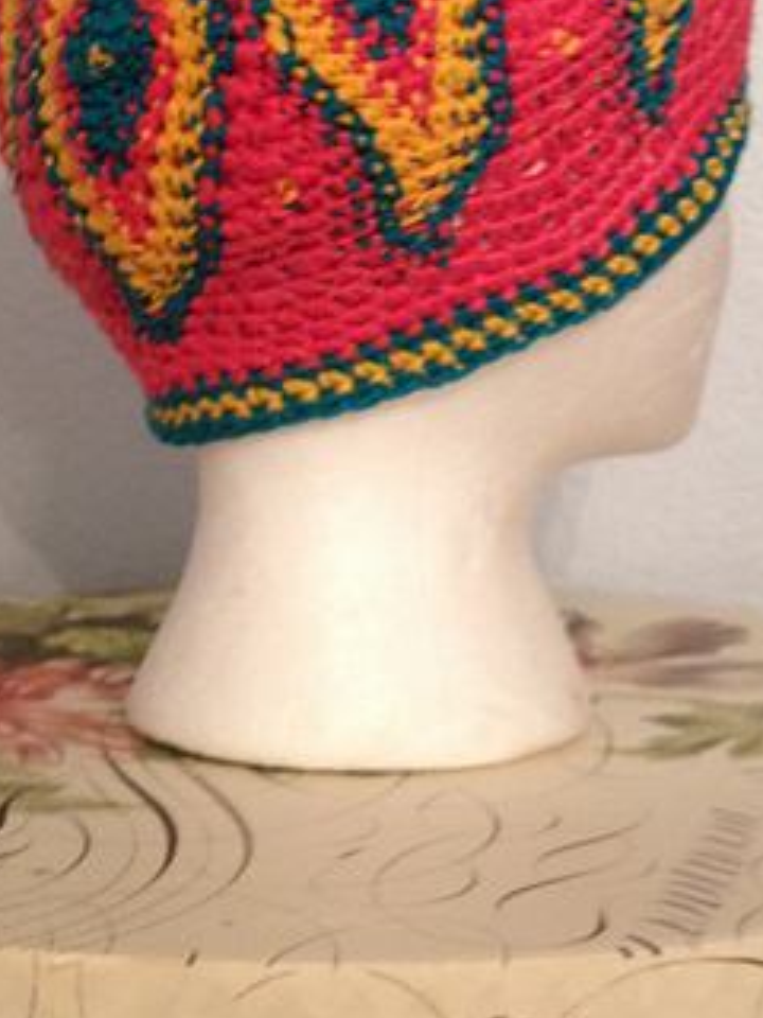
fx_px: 2057
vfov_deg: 27.3
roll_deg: -1.1
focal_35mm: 70
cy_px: 216
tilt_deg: +4.0
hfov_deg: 21.0
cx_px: 385
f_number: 2.4
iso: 200
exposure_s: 1/20
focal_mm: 4.28
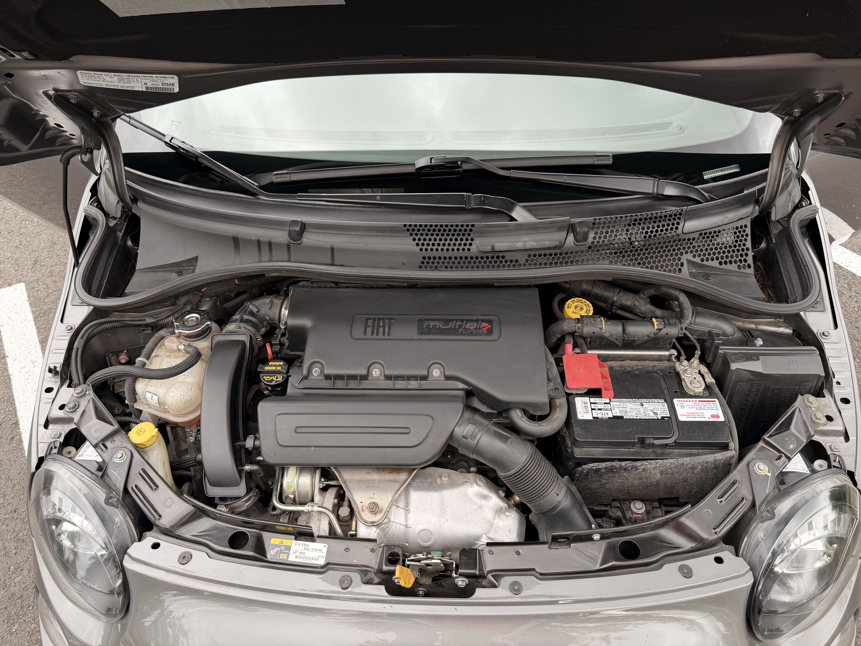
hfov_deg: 71.6
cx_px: 430
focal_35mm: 24
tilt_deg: -46.8
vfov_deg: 56.8
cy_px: 323
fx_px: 597
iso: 100
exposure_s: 1/361
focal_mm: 6.76
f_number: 1.78
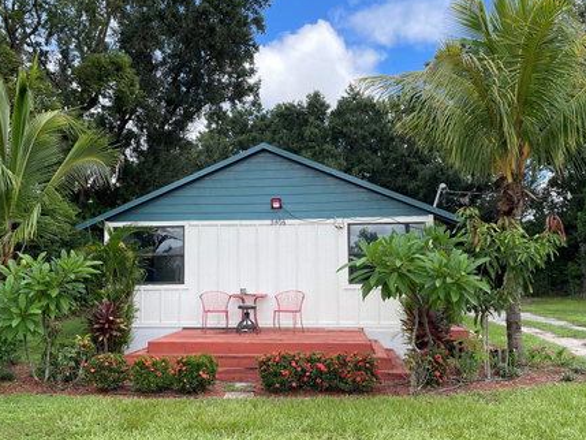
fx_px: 525
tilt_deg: +5.1
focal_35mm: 31
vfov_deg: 45.4
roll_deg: +0.2
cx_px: 270
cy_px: 246
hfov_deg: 58.3
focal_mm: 4.2
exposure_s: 1/1159
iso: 50
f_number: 1.6
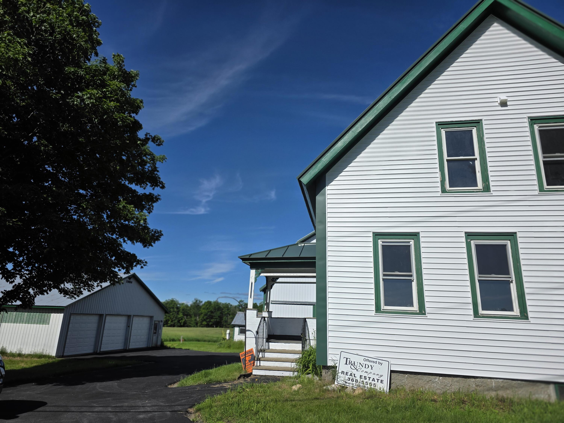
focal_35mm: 23
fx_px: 375
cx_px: 282
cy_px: 212
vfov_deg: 58.9
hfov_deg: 73.9
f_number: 1.7
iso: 50
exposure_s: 1/7944
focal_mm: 6.3
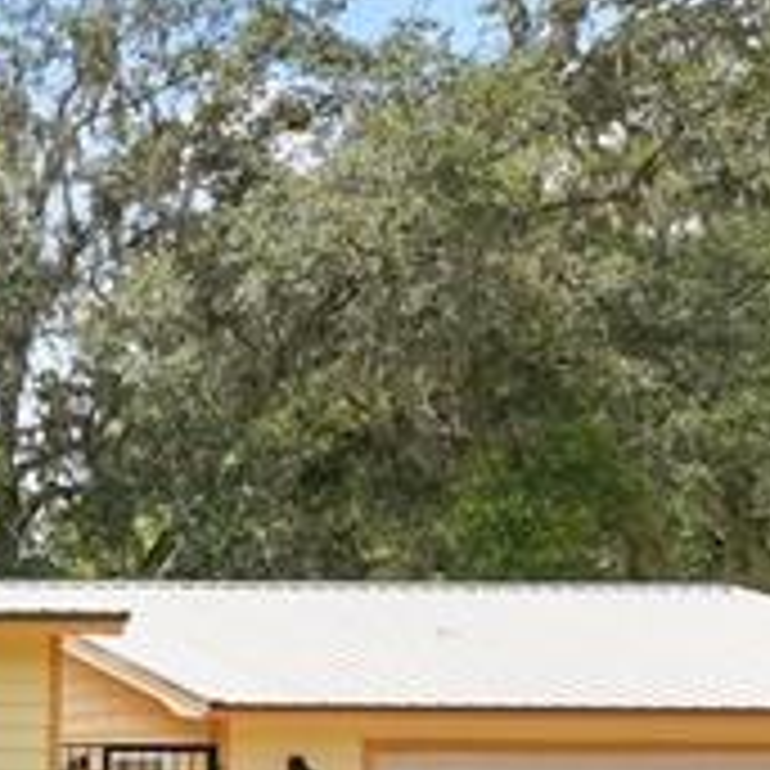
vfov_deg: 26.3
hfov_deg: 18.3
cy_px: 808
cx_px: -788
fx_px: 1535
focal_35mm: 61
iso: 400
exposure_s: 1/400
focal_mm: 12
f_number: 7.1
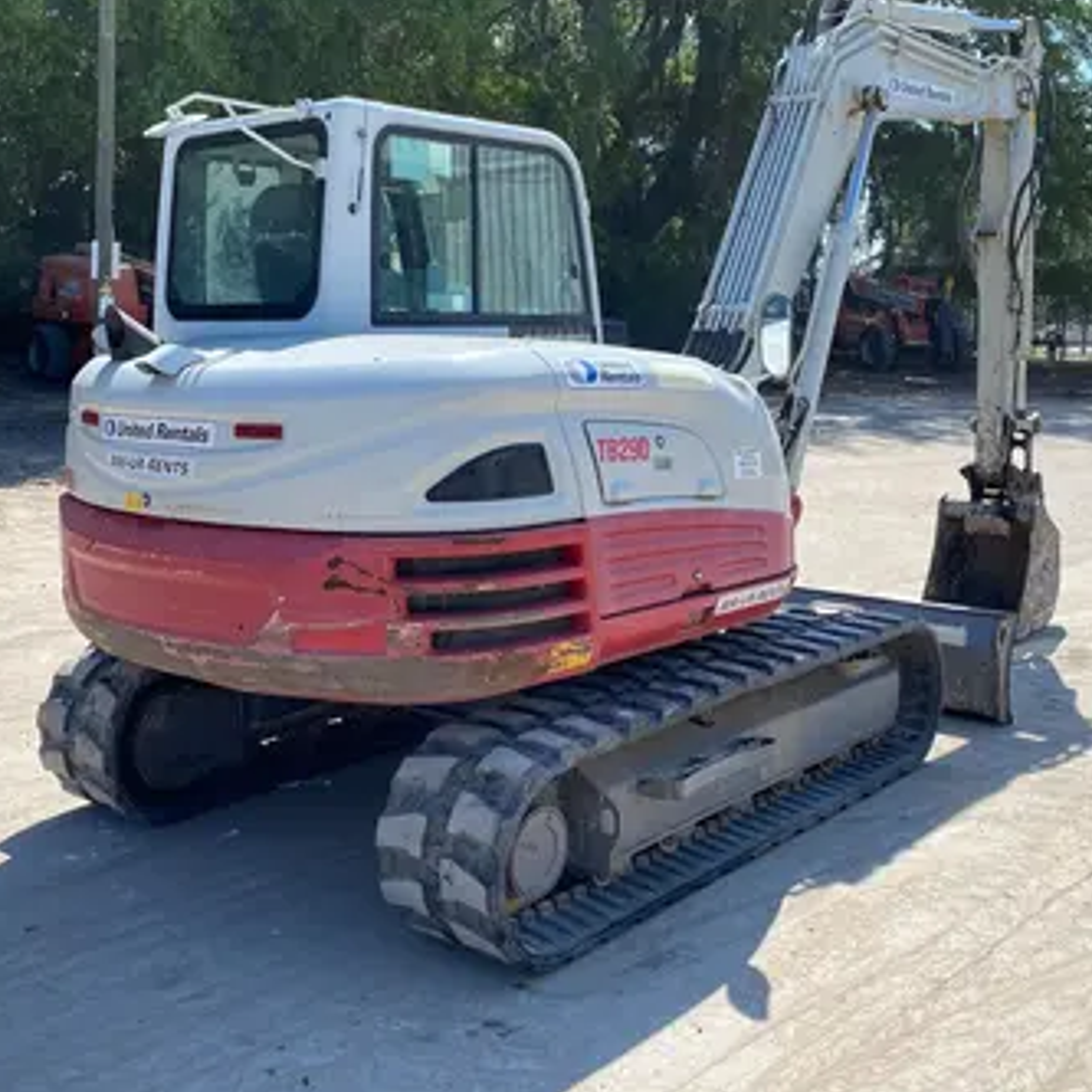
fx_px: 1356
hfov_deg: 43.8
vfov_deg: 43.8
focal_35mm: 38
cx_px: 502
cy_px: 474
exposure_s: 1/1961
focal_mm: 4.25
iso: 32
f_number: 1.8
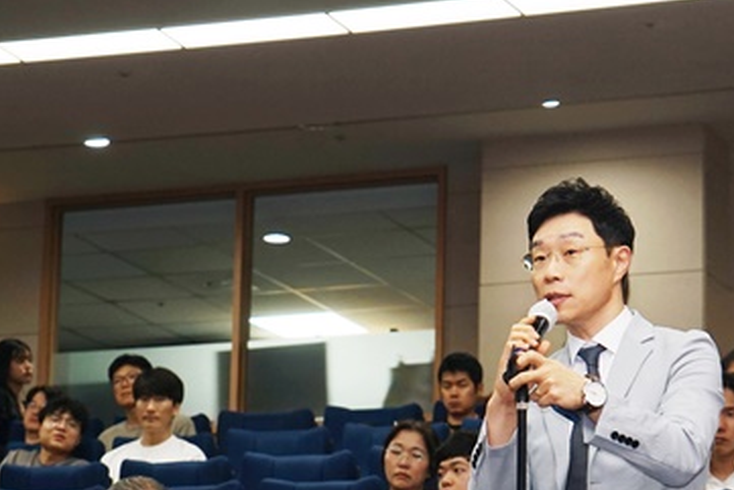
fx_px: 3161
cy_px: 357
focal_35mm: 155
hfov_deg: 13.2
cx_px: 455
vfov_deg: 8.9
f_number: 5.6
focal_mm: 70
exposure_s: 1/100
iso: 400
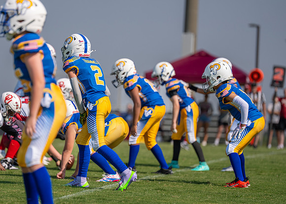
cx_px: 105
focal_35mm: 218
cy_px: 101
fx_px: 1772
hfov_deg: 9.2
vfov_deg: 6.6
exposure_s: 1/4000
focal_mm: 176
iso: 160
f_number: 2.8
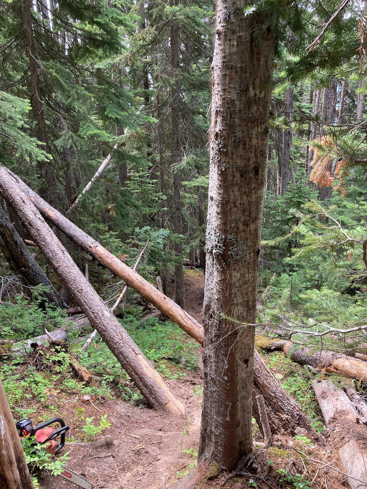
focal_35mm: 28
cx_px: 184
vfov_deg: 63.4
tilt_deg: -18.2
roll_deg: +1.7
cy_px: 244
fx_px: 396
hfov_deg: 49.7
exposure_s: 1/121
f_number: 1.8
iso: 50
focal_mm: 3.99
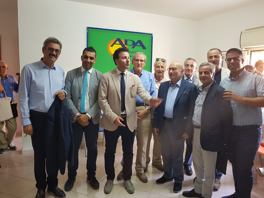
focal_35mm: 26
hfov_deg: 67.3
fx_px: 198
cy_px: 99
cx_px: 132
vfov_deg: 53.1
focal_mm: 4.2
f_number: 1.7
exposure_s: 1/33
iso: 200
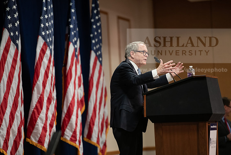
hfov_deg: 10.0
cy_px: 79
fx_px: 1322
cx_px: 114
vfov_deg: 6.7
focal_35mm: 206
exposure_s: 1/200
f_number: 3.2
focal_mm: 200
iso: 2000
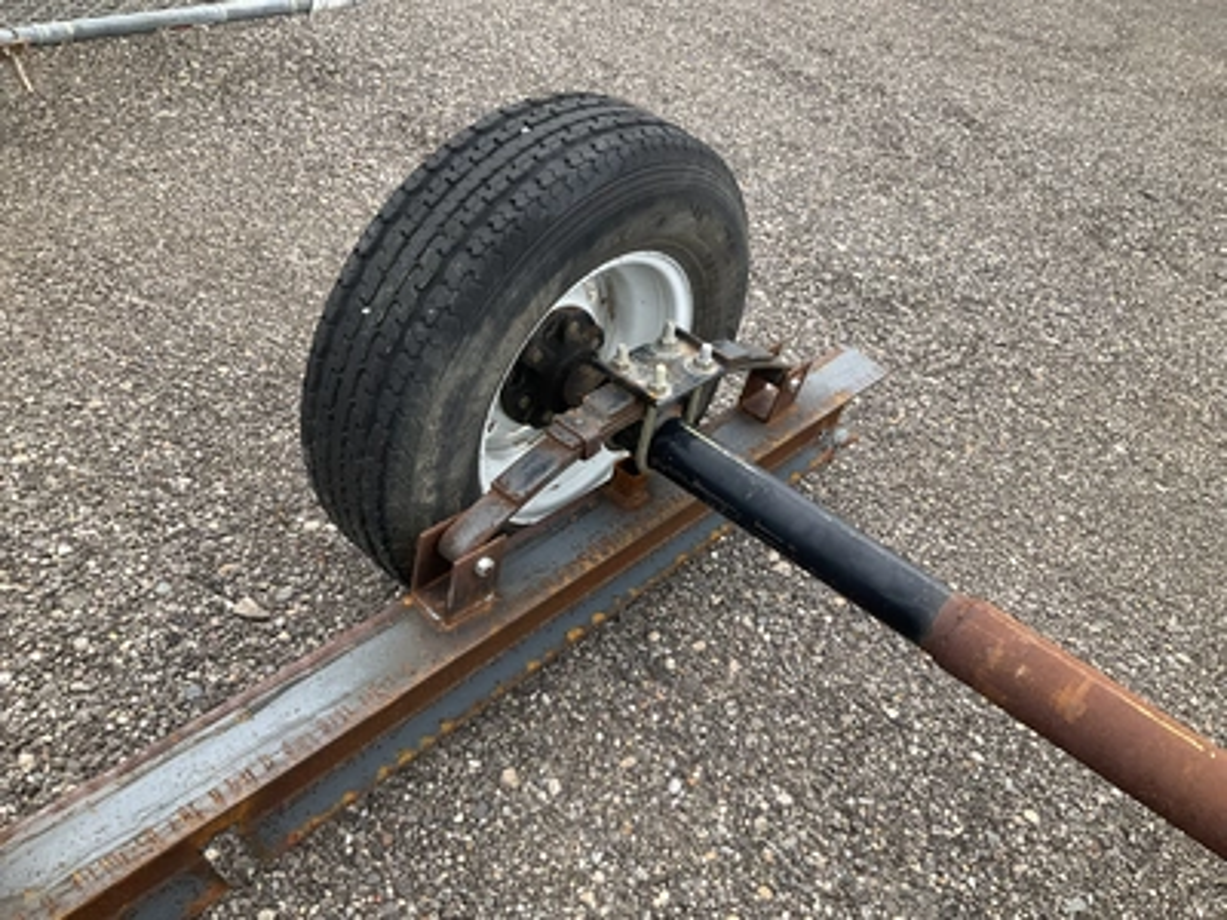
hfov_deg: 61.7
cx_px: 614
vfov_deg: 48.2
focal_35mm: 29
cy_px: 460
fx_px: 1028
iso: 25
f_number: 1.8
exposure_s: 1/540
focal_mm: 3
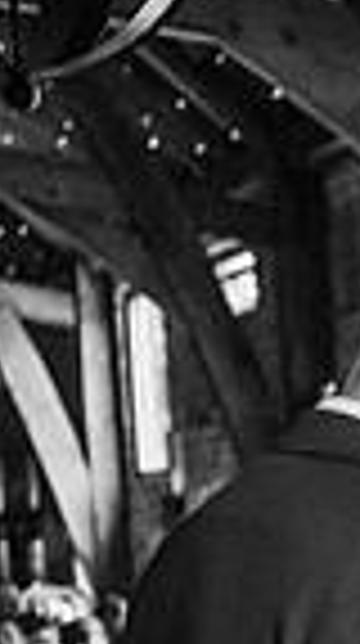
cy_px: 797
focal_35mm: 149
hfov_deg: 7.1
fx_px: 2539
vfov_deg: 14.0
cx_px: 1152
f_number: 2.2
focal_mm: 35
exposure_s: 1/200
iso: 800
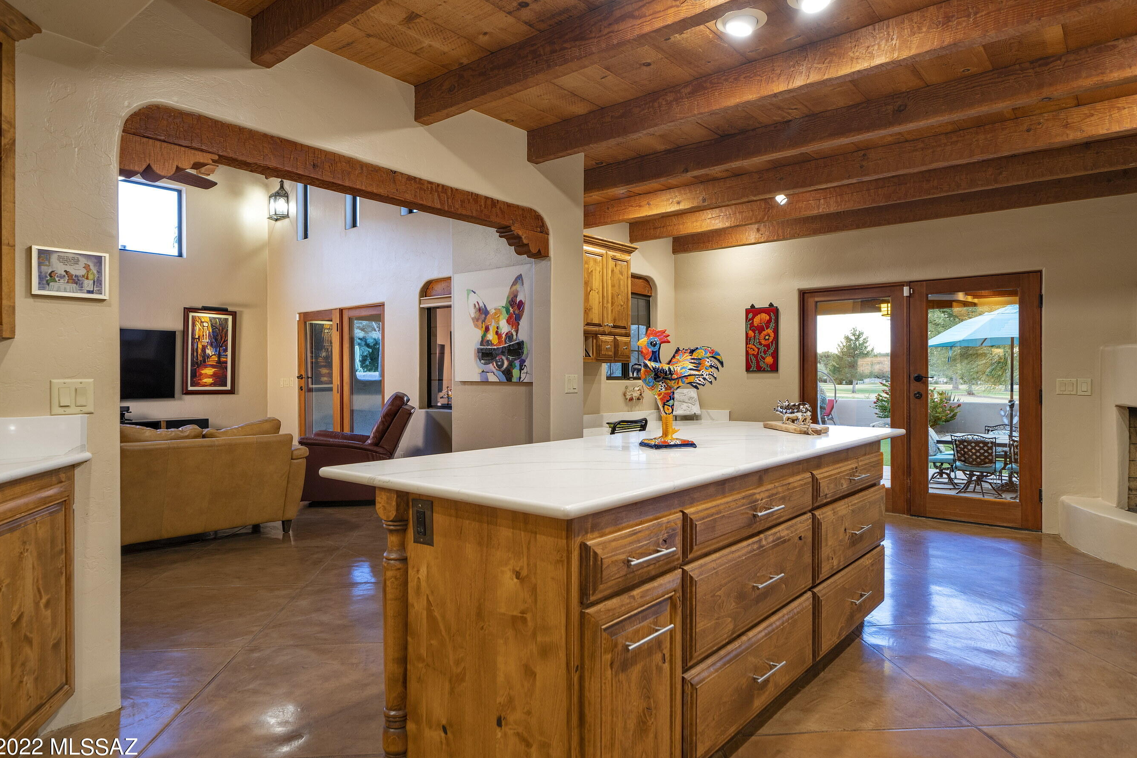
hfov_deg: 84.0
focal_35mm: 20
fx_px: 632
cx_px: 574
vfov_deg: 61.9
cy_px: 384
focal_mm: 19
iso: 200
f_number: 5.6
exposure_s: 1/2.5
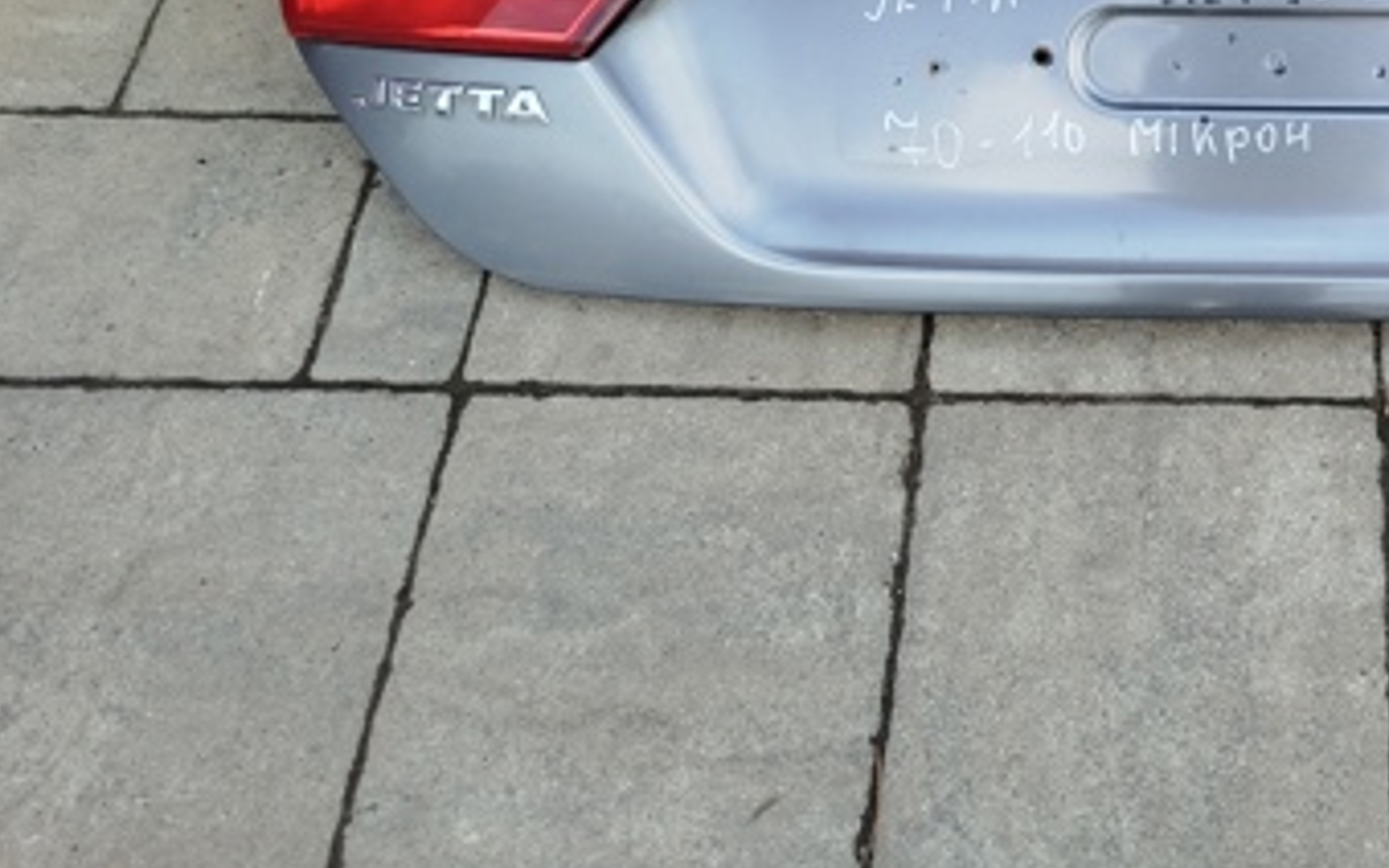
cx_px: 1266
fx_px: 1817
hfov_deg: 38.7
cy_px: -20
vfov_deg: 25.4
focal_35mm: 48
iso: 50
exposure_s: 1/197
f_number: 1.7
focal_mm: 5.31
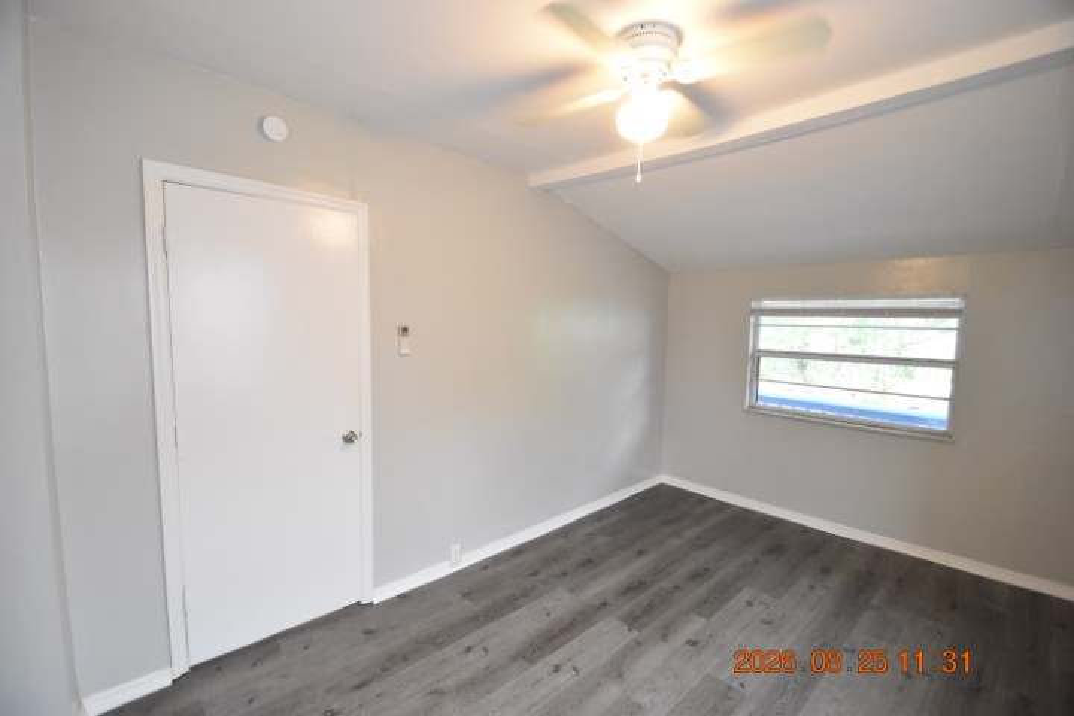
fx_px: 447
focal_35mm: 15
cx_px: 537
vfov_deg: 77.3
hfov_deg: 100.4
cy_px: 358
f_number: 3.5
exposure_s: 1/60
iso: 2200
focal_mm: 10
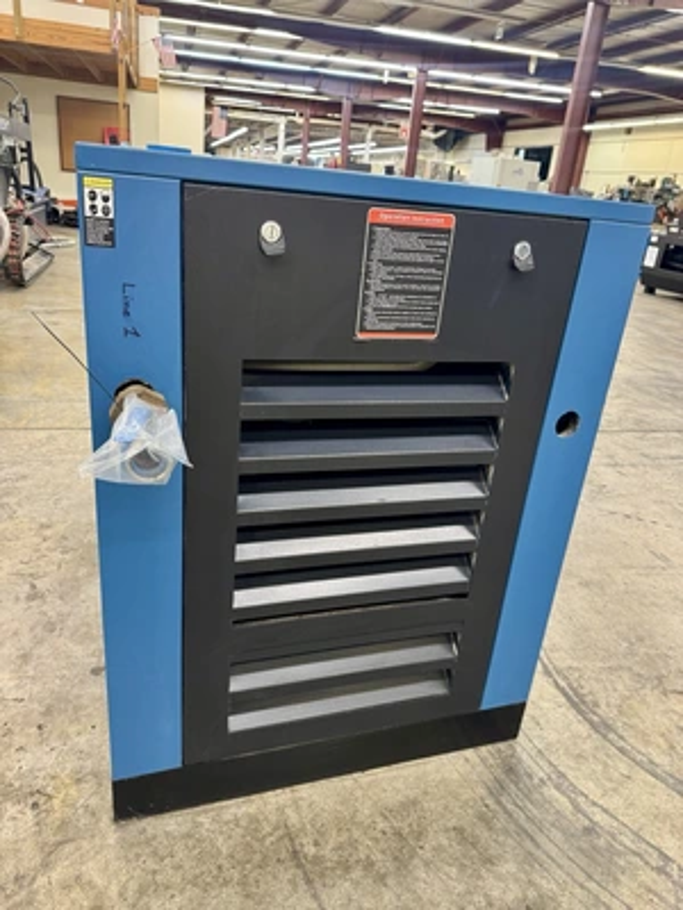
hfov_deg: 56.8
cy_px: 455
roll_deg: -5.4
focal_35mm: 24
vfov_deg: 71.6
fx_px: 631
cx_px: 342
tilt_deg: -22.5
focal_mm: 6.76
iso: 250
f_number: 1.78
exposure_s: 1/60
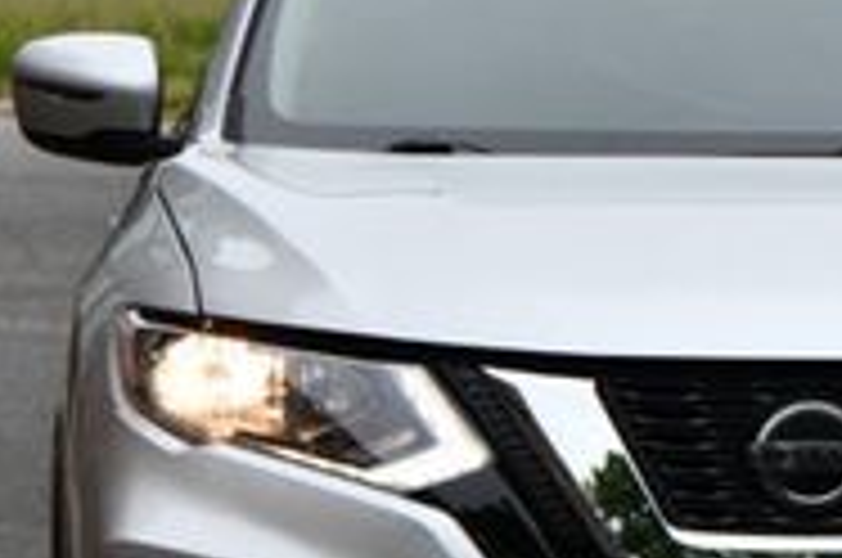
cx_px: 752
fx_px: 12258
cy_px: 256
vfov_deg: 2.6
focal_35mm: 525
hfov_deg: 3.9
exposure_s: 1/250
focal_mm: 102
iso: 280
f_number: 5.6
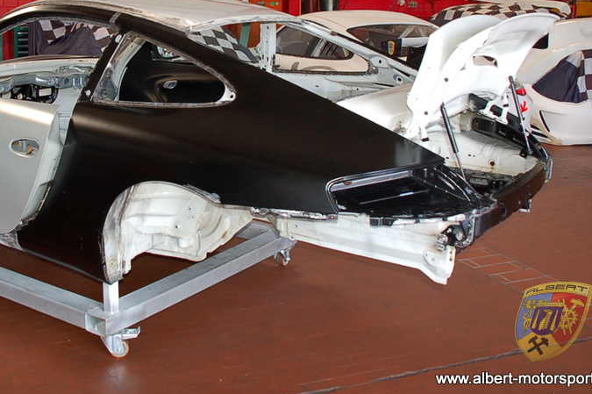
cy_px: 106
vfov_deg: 27.8
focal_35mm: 48
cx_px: 189
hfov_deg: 40.7
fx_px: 785
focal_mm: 21
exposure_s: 1/60
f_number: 3.5
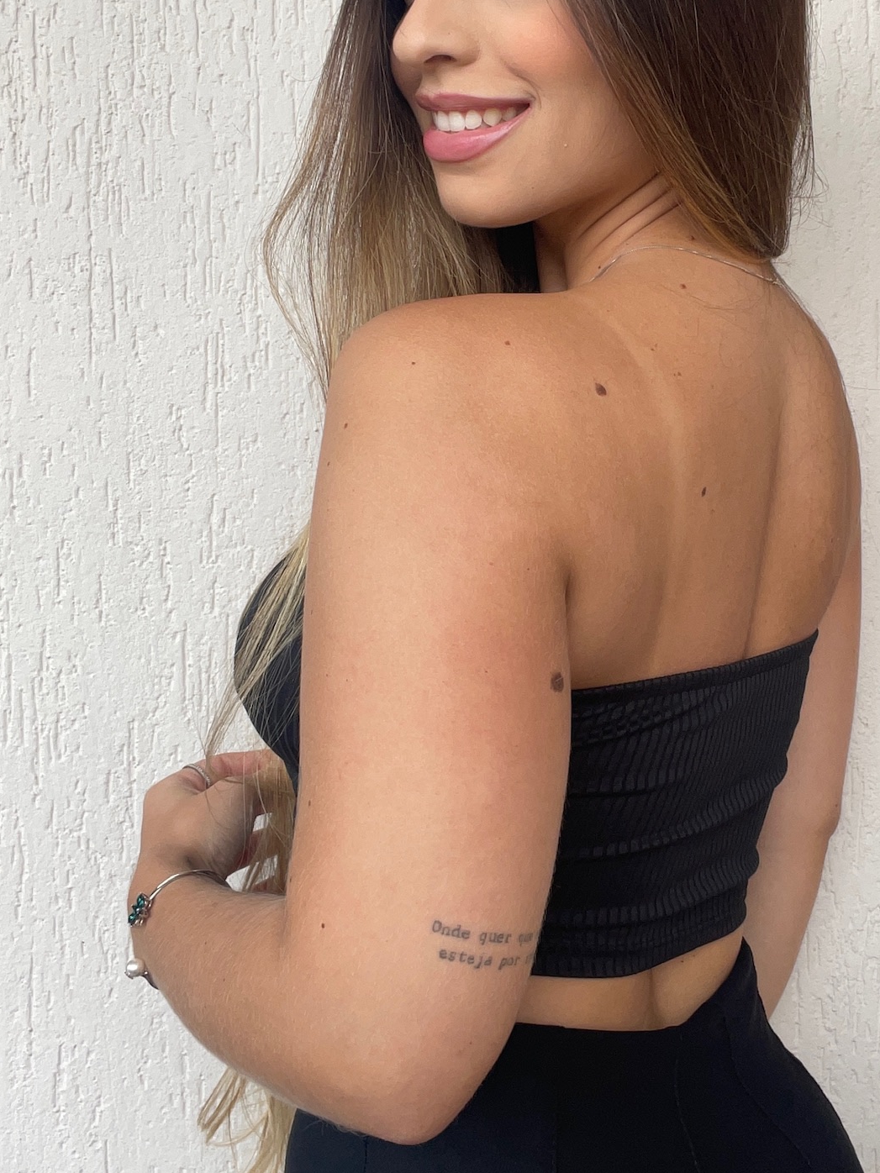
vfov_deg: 42.7
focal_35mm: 44
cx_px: 609
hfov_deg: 32.5
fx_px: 1491
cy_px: 457
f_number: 2.2
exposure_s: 1/121
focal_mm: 2.71
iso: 40
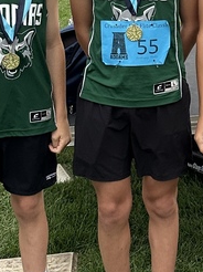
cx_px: 270
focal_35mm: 100
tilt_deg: -7.5
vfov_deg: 19.1
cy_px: -3
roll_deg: +1.1
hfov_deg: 14.1
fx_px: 783
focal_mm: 6.86
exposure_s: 1/121
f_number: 1.78
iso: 200
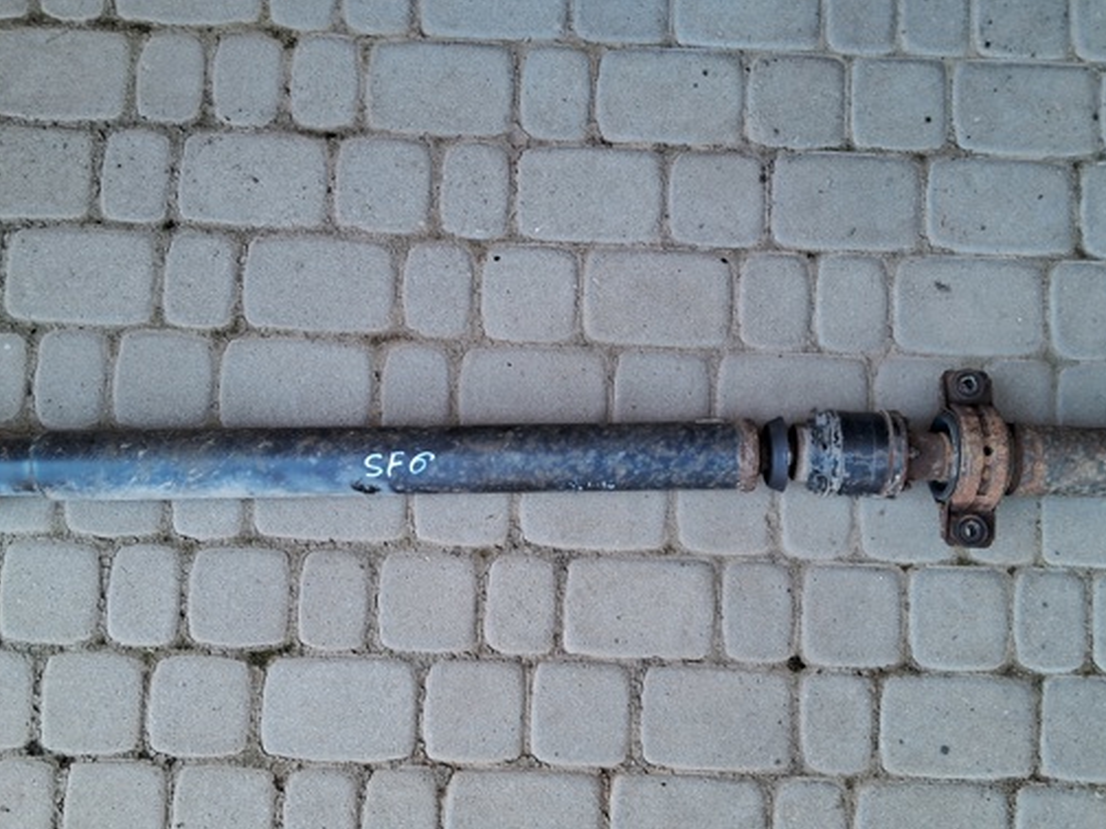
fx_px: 1054
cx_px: 573
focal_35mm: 33
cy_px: 444
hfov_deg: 55.3
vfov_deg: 42.9
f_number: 1.8
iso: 32
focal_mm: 3.98
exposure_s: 1/60
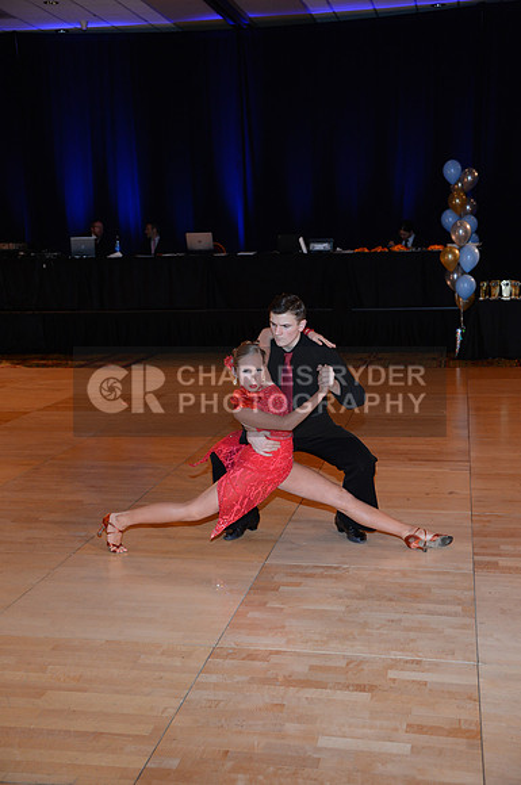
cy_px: 392
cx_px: 260
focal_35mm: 46
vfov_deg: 42.8
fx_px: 1001
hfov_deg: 29.2
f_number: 4.5
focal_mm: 46
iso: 2000
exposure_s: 1/200
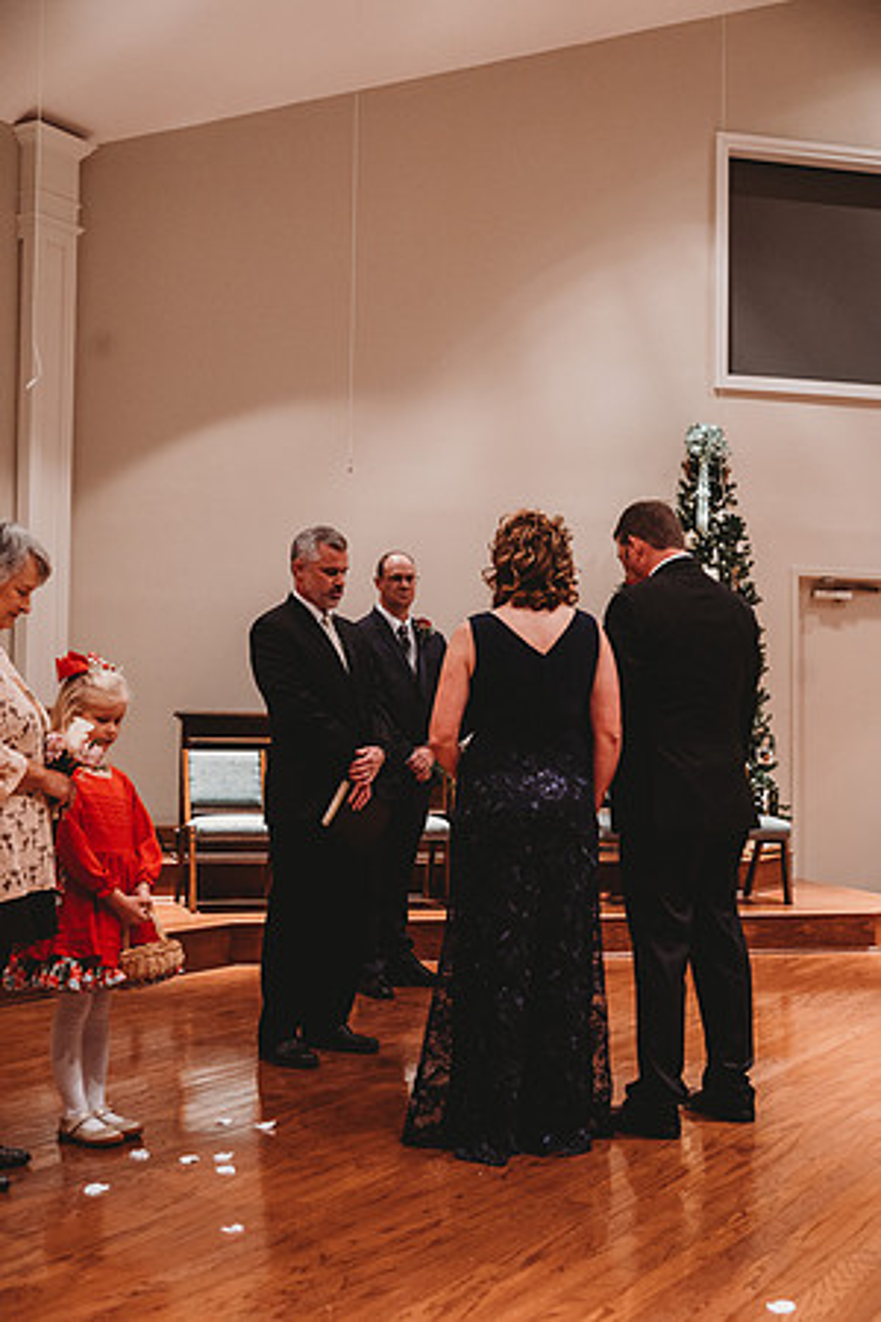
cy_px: 661
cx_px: 440
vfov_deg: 44.5
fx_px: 1615
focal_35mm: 44
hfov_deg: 30.5
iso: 2000
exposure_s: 1/125
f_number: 4
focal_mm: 44
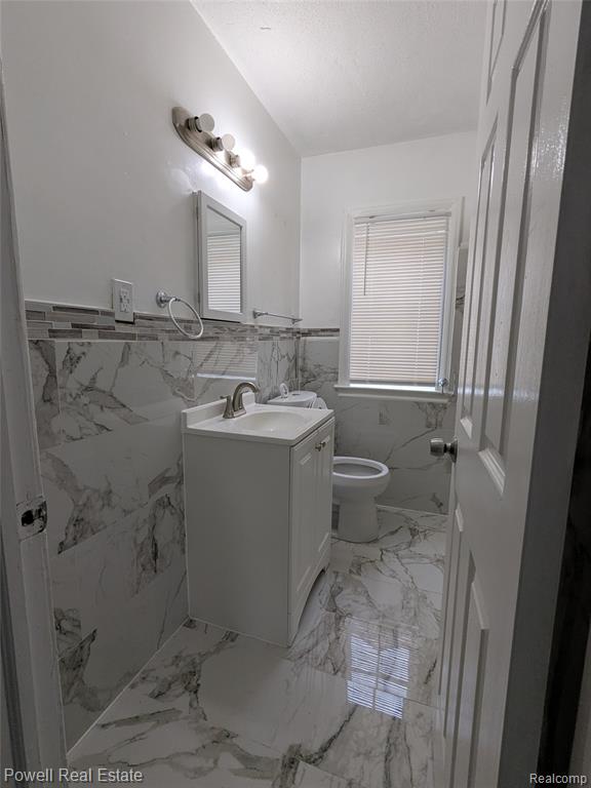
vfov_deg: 94.5
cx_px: 296
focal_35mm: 16
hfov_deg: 78.1
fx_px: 364
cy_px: 394
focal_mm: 2.35
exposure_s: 1/120
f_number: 2.2
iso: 77
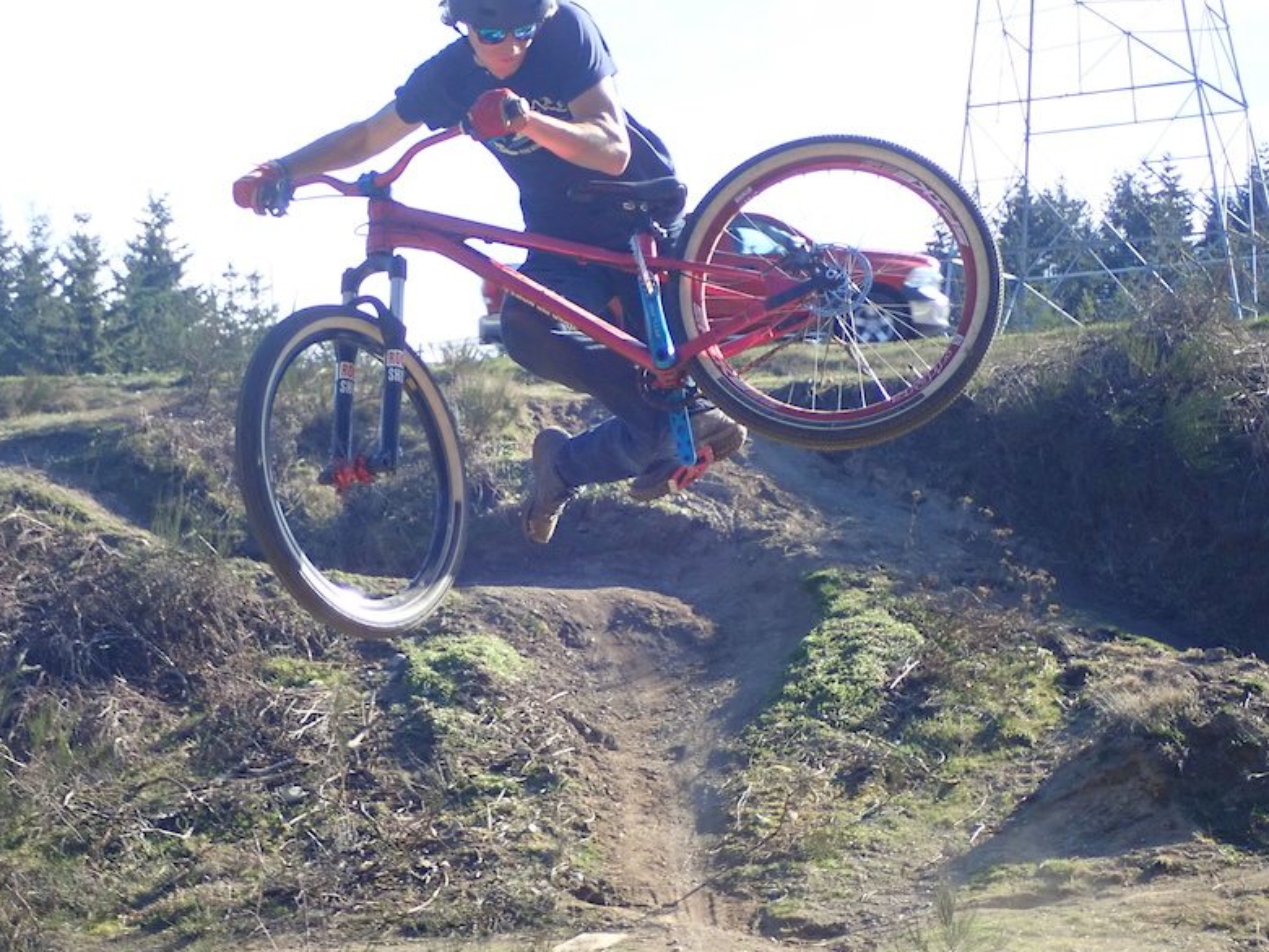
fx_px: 3557
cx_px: 600
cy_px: 543
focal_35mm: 97
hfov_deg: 20.2
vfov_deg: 15.2
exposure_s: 1/500
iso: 250
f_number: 4.2
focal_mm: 13.47
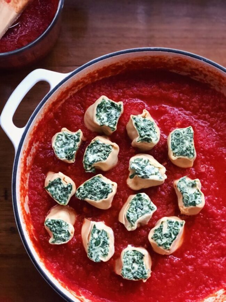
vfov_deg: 33.8
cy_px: 151
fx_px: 496
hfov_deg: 25.7
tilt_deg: -81.3
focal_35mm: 57
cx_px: 113
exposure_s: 1/30
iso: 1000
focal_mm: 6.6
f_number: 2.8
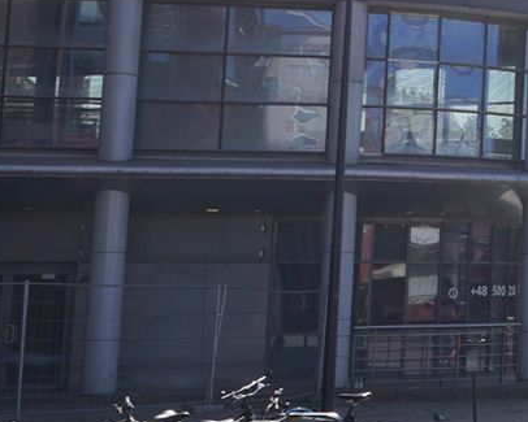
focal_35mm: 111
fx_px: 1735
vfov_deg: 13.8
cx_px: 1209
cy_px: 49
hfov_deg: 13.4
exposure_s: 1/100
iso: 100
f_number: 14
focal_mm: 24
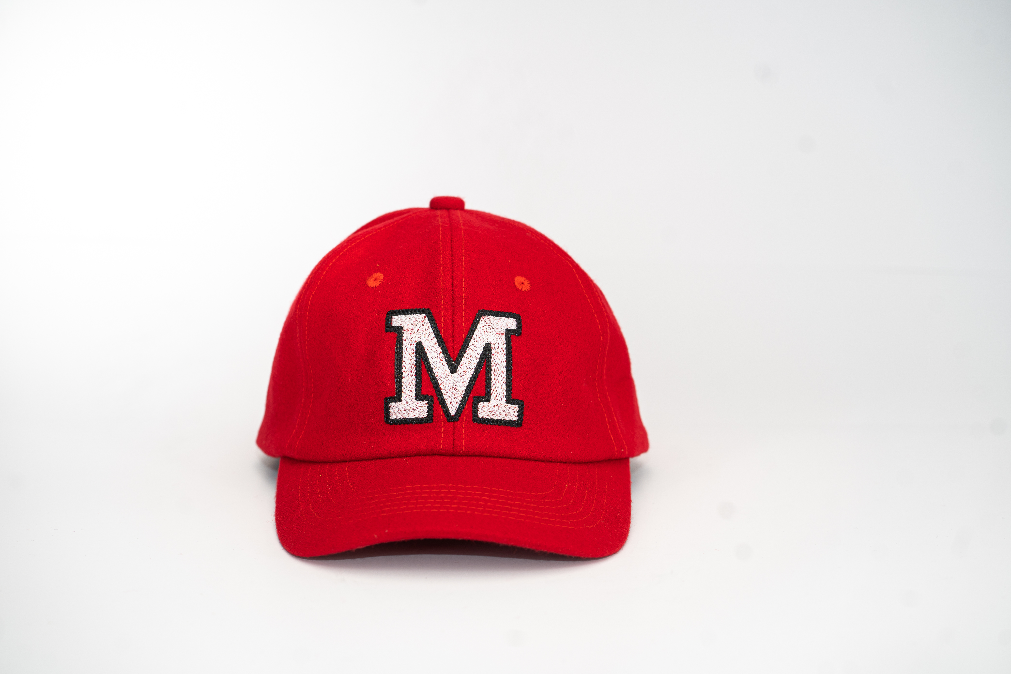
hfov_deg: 23.9
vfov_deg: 16.1
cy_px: 337
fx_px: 2387
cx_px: 506
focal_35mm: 85
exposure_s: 1/200
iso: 160
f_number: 5
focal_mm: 85
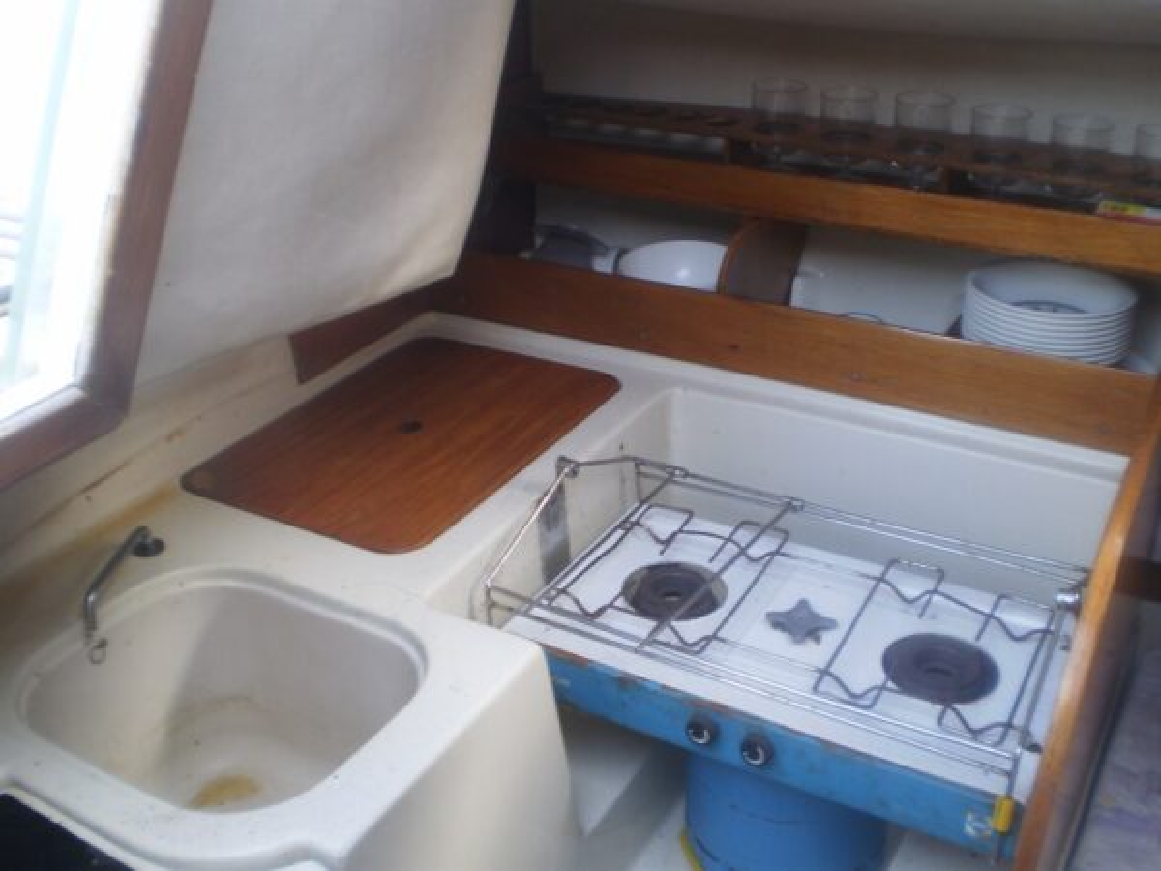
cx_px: 580
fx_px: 1207
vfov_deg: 39.7
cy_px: 436
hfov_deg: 51.4
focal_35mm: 36
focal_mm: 6.3
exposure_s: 1/30
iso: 80
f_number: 3.1
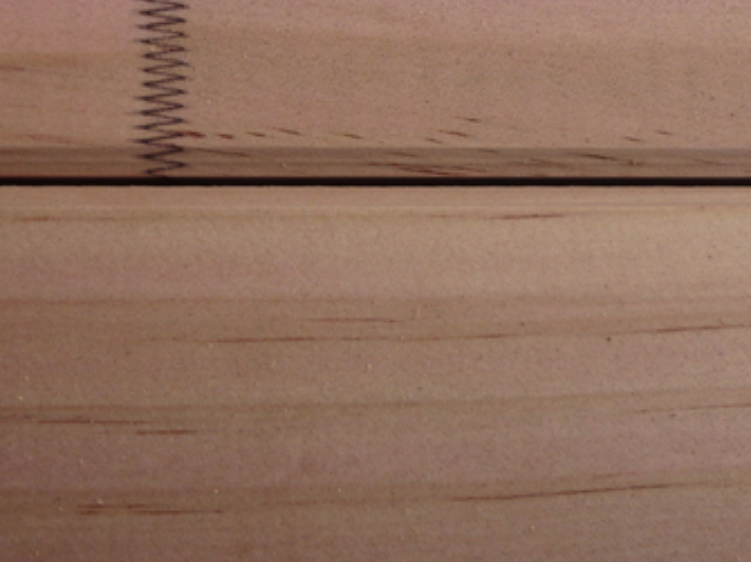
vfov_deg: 22.4
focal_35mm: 65
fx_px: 1410
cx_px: 300
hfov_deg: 29.8
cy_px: 171
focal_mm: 5.5
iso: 80
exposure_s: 1/320
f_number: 2.8
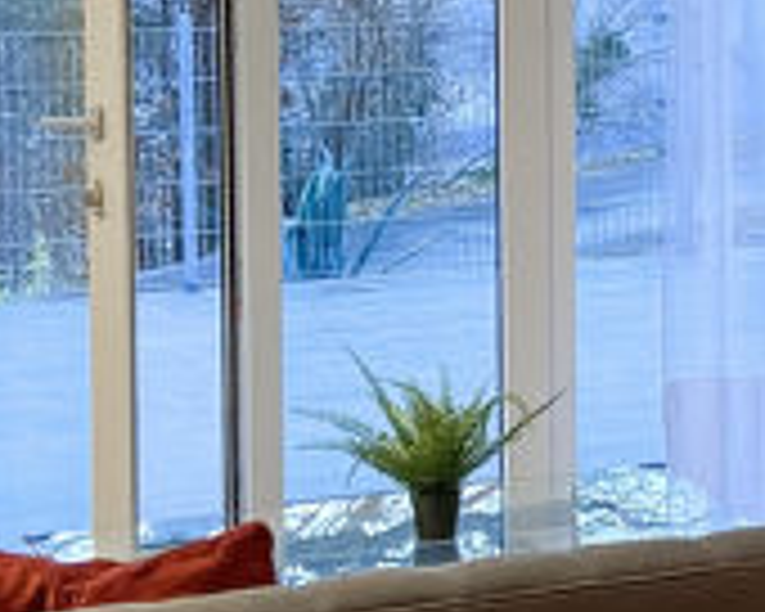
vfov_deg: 13.6
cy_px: 292
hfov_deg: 16.2
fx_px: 2558
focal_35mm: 113
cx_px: 970
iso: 200
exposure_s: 1/50
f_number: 1.8
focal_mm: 4.25
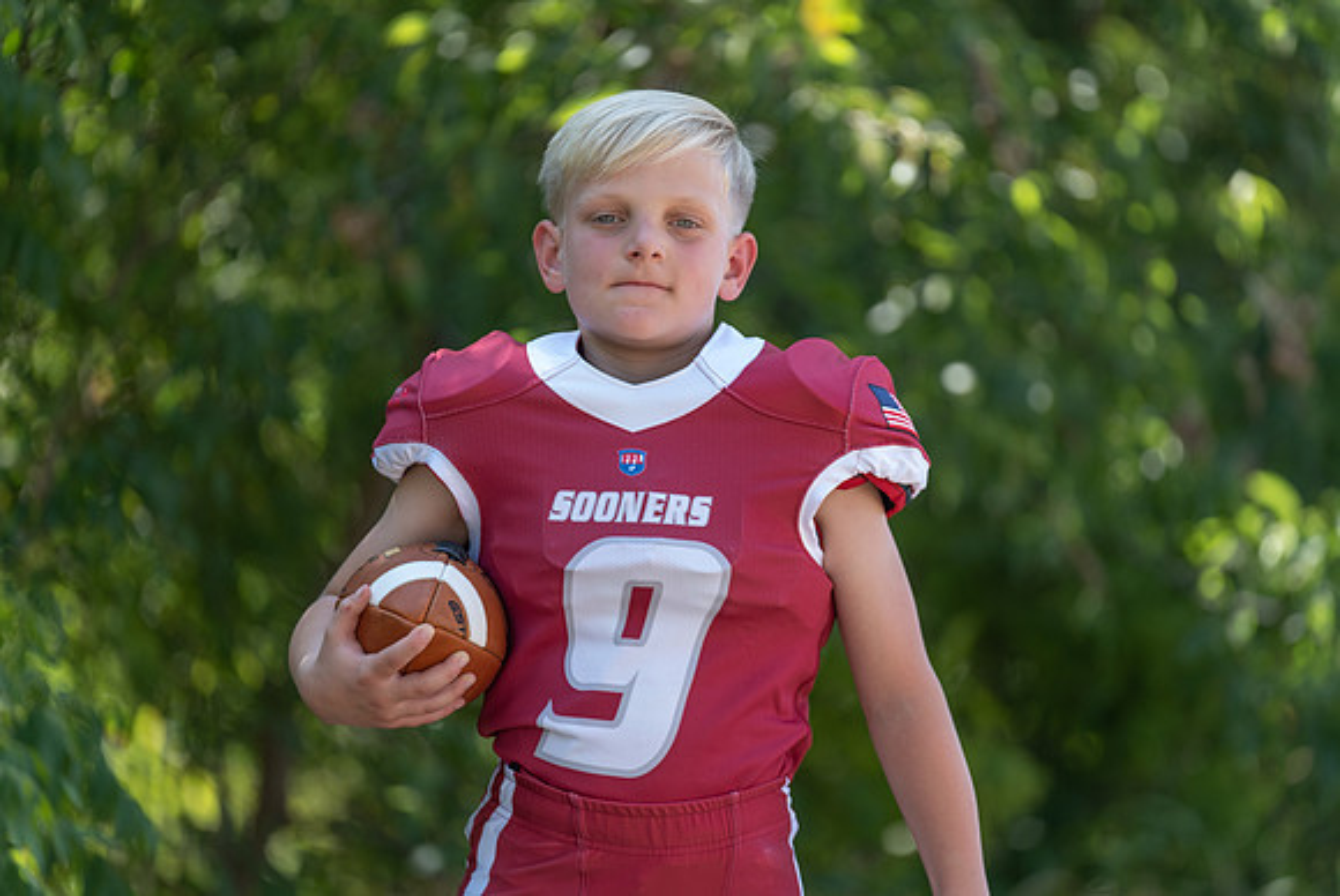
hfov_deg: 11.2
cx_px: 711
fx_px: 6827
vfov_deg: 7.5
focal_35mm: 183
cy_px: 423
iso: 80
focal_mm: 173
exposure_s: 1/320
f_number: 2.8
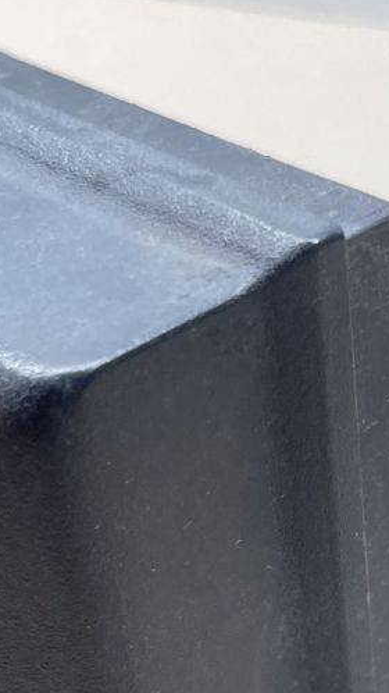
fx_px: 1669
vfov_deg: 22.2
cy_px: 750
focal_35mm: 91
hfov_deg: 13.2
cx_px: 361
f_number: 1.6
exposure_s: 1/100
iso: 100
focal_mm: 4.2
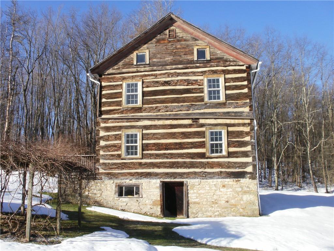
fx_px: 347
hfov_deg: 51.4
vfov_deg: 39.7
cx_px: 167
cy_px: 126
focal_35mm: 36
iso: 100
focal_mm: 6.3
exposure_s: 1/250
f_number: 5.6
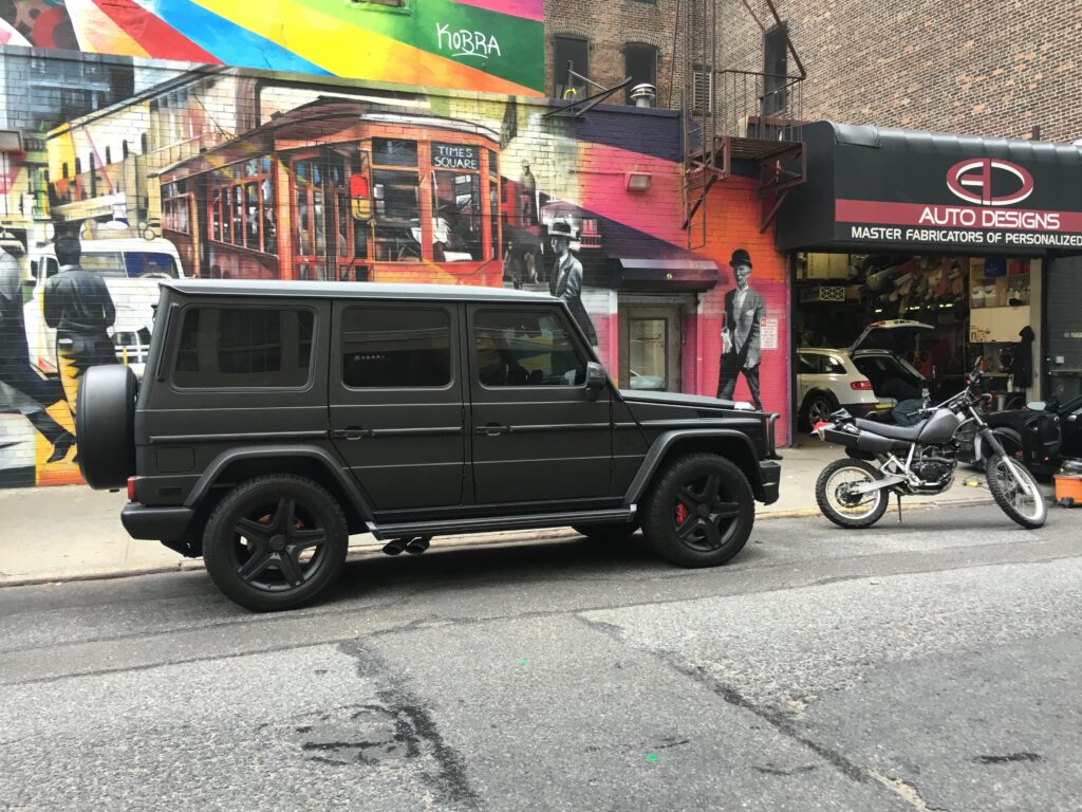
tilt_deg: +3.5
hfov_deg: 61.7
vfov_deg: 48.2
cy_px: 406
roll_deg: +2.0
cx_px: 541
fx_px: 906
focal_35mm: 29
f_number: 2.2
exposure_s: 1/30
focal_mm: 4.15
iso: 25
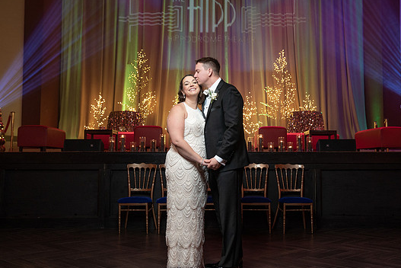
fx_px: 479
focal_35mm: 43
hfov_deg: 45.4
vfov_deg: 31.2
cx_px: 213
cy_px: 125
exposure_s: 1/100
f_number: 4
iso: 2000
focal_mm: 37
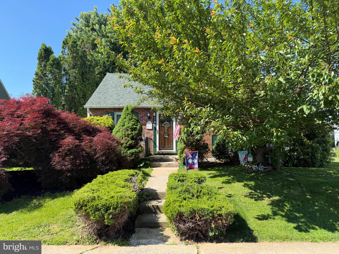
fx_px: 235
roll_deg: +0.1
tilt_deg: +5.5
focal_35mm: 24
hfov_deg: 71.6
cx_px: 170
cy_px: 127
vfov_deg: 56.8
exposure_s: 1/1385
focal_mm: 6.76
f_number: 1.78
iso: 80
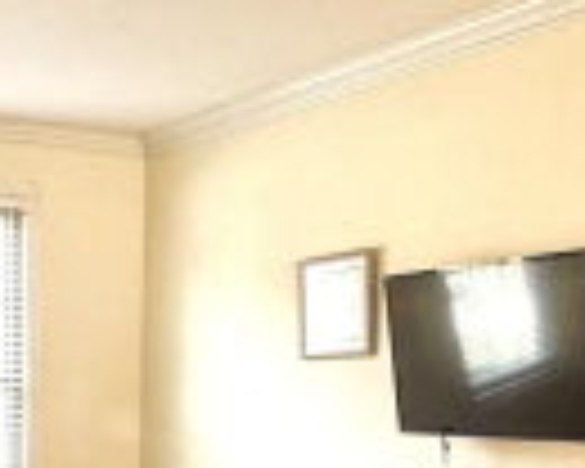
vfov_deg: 20.5
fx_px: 1212
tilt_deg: -9.5
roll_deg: -1.4
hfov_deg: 26.8
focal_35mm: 70
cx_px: 151
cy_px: 549
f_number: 2.2
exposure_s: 1/60
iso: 200
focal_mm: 2.22
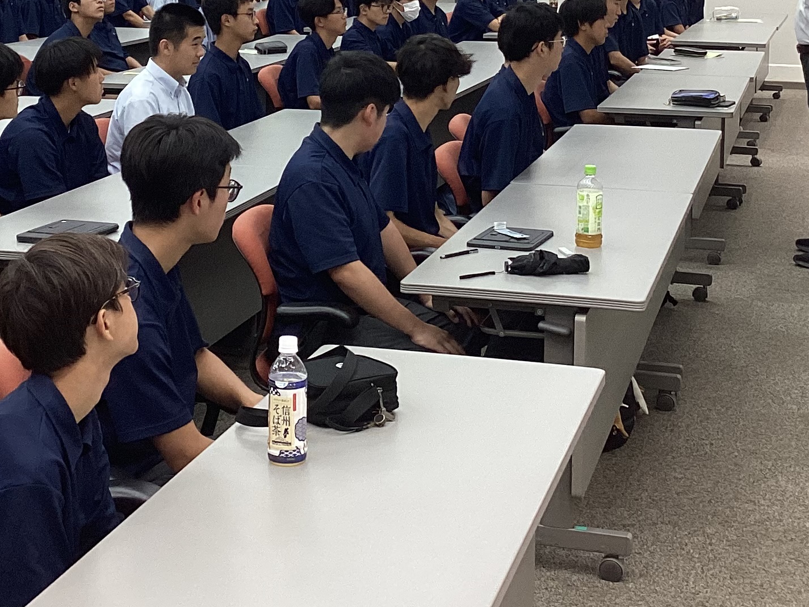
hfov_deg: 27.4
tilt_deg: -5.0
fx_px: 1659
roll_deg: -0.8
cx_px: 336
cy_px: 23
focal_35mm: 71
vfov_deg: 20.2
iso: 80
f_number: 2.4
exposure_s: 1/100
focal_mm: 3.3
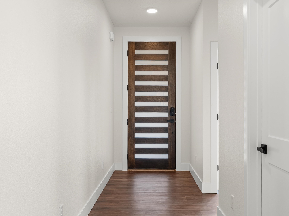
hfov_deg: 54.5
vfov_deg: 42.3
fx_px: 280
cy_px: 109
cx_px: 152
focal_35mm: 34
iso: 400
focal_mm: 30.5
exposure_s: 1/13
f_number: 8
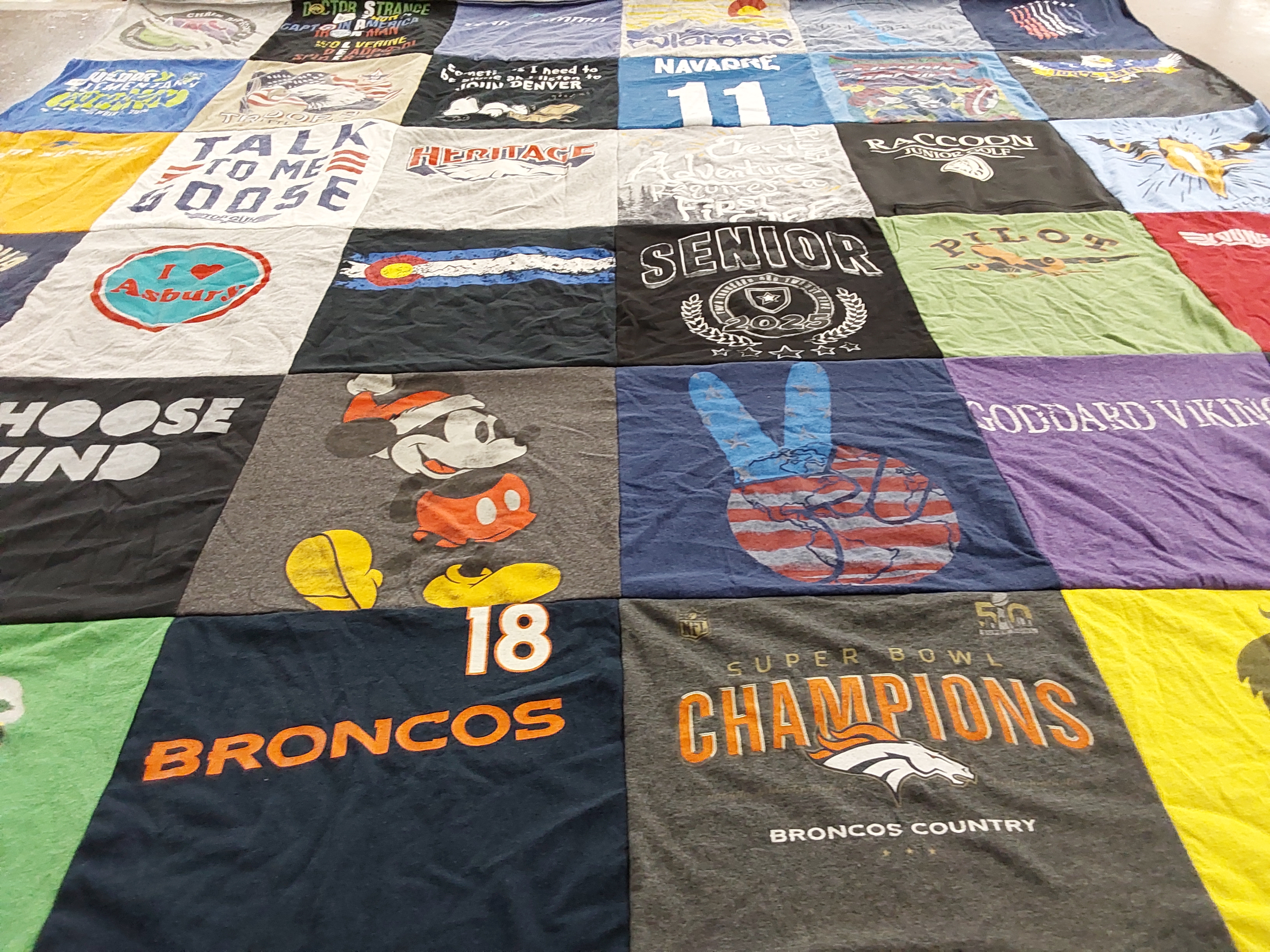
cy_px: 476
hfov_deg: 63.4
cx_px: 635
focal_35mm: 28
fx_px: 1027
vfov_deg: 49.7
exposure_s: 1/60
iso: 250
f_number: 1.9
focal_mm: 2.91
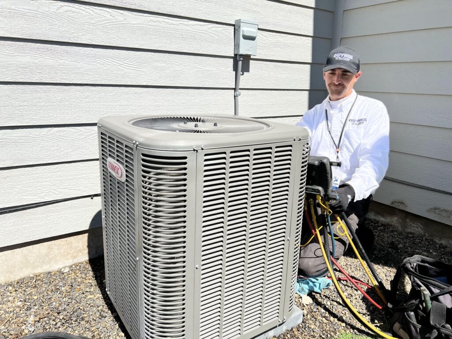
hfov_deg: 67.3
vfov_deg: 53.1
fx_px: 339
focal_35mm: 26
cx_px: 226
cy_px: 170
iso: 50
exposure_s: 1/5076
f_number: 1.5
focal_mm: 5.7
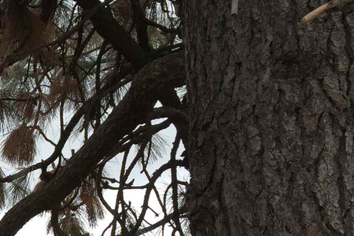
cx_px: -219
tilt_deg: +8.3
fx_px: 1062
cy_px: 387
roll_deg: +2.9
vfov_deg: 11.9
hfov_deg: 16.7
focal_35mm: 108
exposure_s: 1/391
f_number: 2.2
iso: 32
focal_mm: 4.15
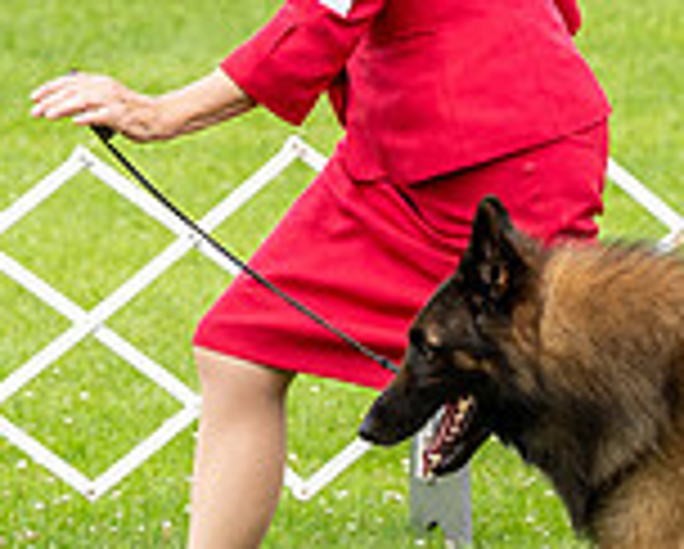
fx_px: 11574
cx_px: 393
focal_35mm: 571
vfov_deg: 2.7
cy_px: 63
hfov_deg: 3.4
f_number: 5
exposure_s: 1/800
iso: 400
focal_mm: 125
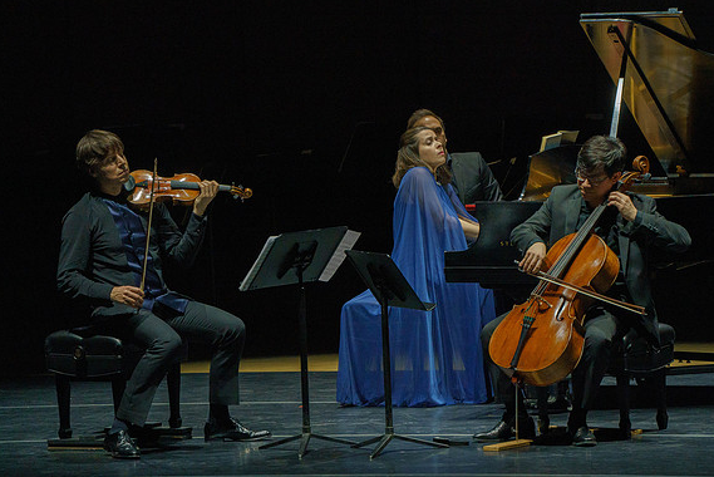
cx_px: 358
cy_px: 239
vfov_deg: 4.4
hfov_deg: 6.6
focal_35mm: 312
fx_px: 6191
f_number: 10
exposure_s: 1/250
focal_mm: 306
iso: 4000
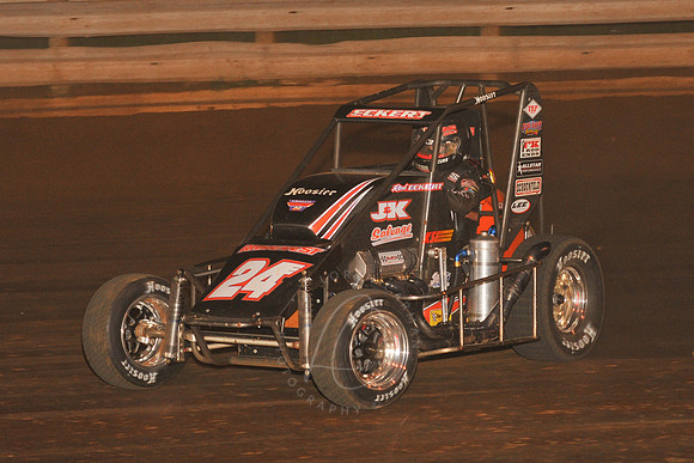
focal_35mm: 120
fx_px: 2314
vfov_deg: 11.4
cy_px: 232
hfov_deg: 17.1
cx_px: 347
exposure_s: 1/320
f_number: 7.1
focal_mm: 120
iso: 1000
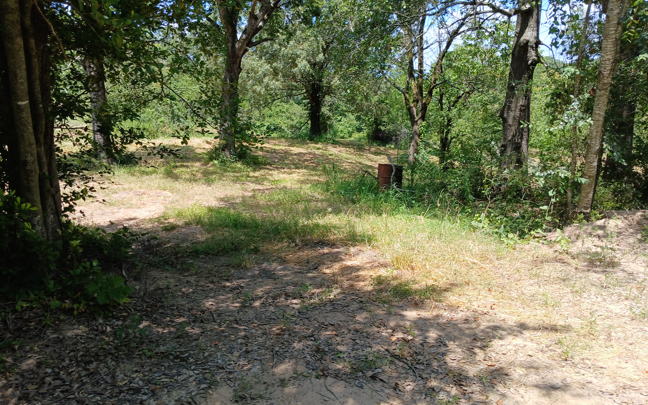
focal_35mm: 28
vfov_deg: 44.5
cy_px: 195
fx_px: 494
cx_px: 323
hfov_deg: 66.5
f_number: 1.8
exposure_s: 1/182
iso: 20
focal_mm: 3.98
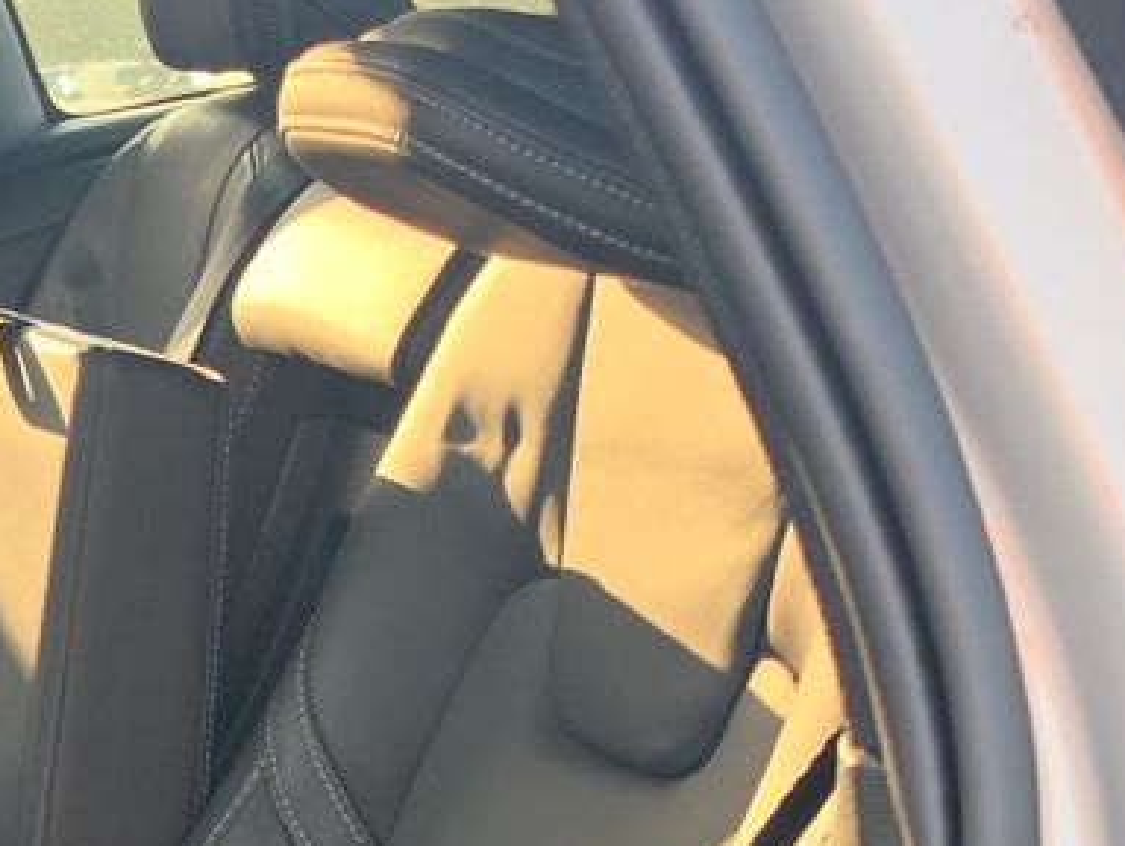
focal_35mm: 96
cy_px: 1096
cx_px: -711
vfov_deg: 14.8
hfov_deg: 17.6
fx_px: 3123
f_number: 1.4
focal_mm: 6.5
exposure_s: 1/100
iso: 12
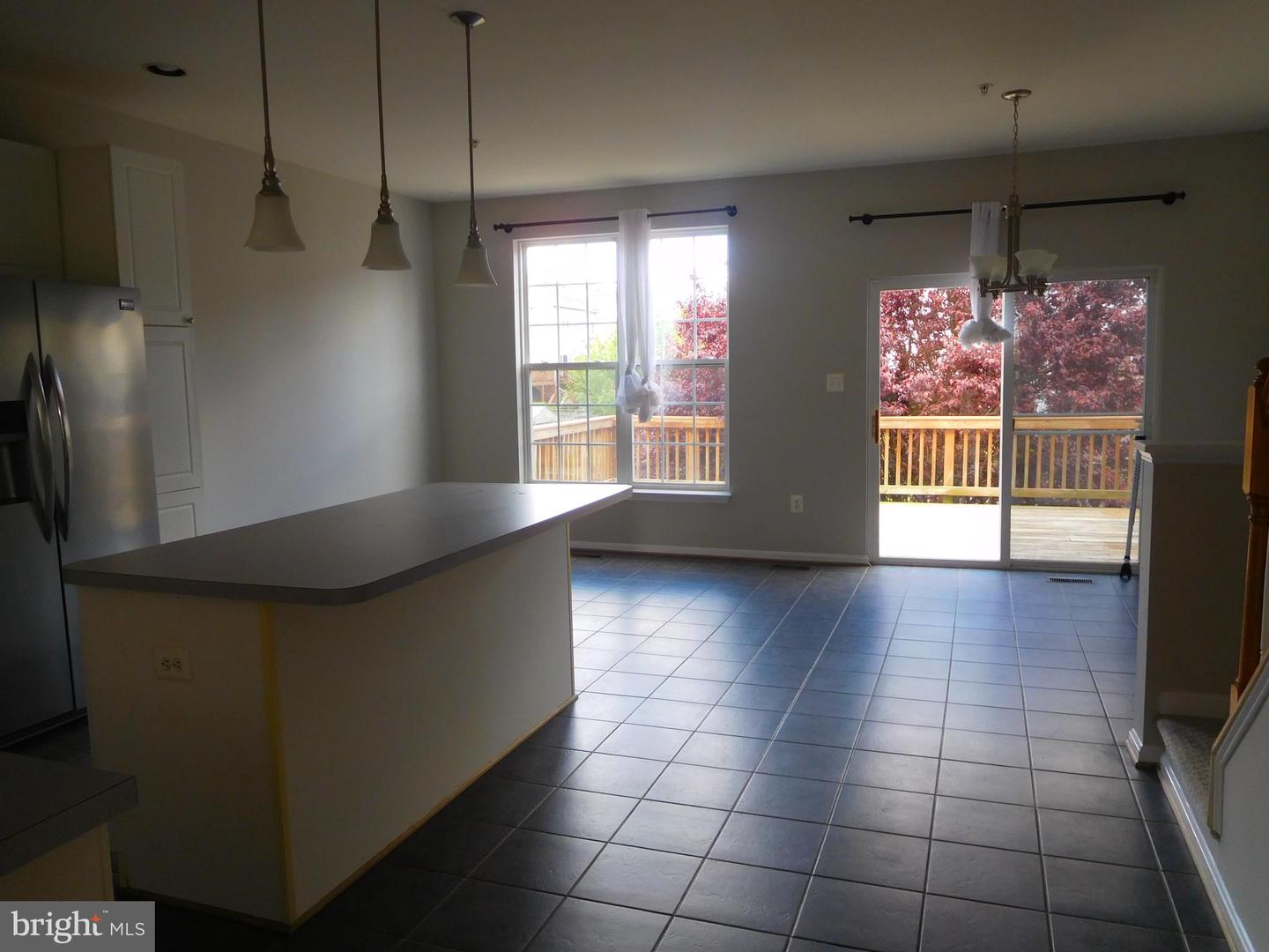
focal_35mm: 25
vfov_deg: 54.9
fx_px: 916
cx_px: 634
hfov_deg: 69.4
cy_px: 476
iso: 125
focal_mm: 4.5
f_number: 3.4
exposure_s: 1/50
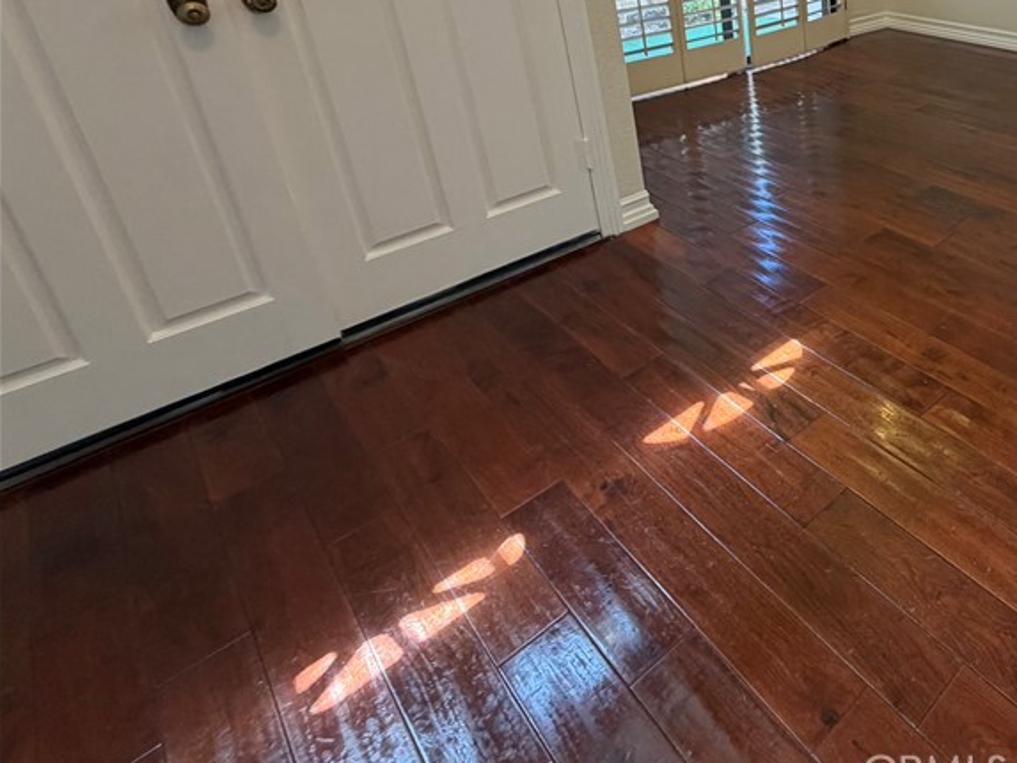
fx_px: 735
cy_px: 115
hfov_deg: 59.5
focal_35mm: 25
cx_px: 907
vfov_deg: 50.3
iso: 200
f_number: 2.2
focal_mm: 2.22
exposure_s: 1/120
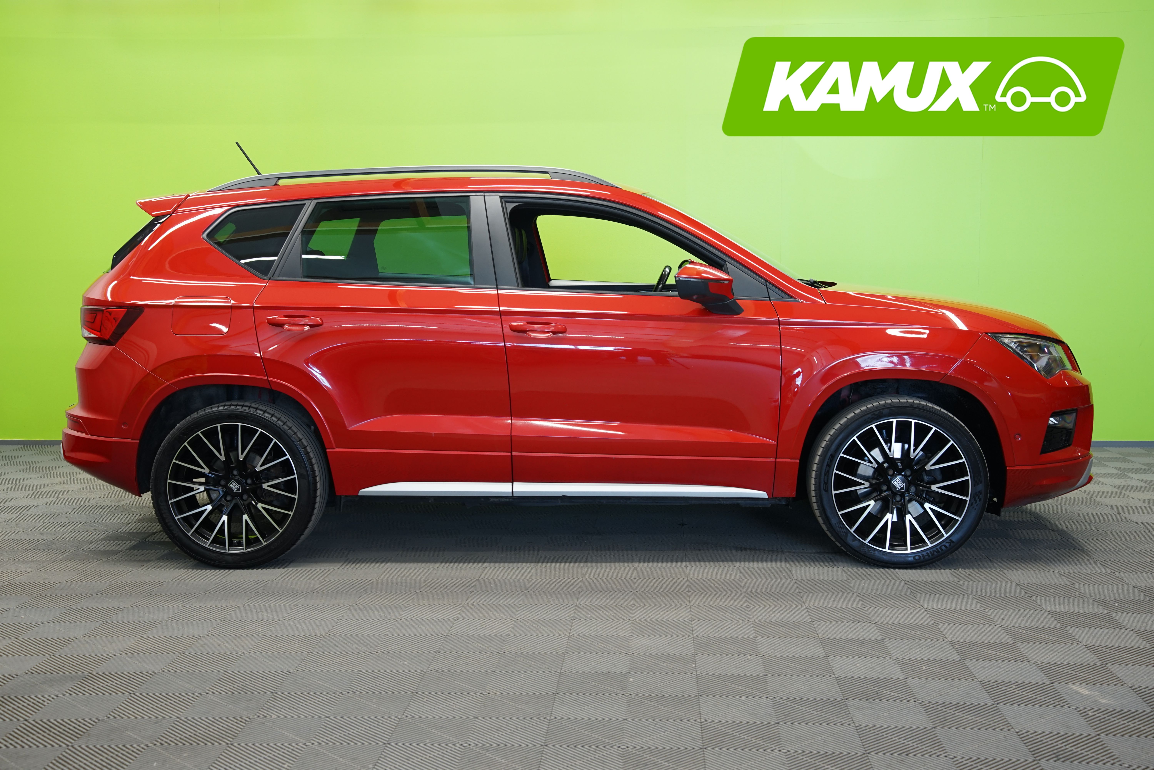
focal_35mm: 43
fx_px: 1378
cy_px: 385
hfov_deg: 45.4
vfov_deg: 31.2
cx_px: 577
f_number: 5.6
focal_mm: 43
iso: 500
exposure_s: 1/15
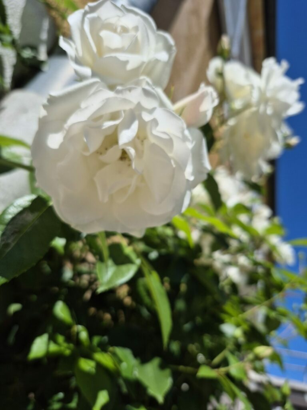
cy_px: 205
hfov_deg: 58.9
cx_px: 154
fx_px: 272
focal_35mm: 23
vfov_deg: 73.9
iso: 25
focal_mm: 5.4
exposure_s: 1/2792
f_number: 1.8
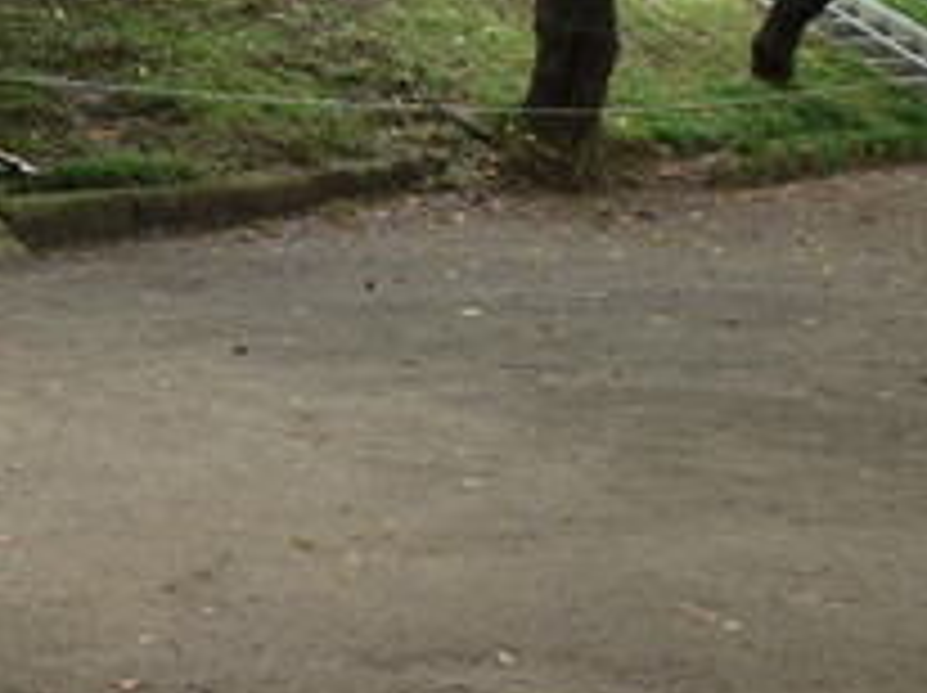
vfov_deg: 24.4
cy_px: -58
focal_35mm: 56
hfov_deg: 30.9
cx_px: -76
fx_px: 1498
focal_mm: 4.3
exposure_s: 1/60
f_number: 3.3
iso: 160
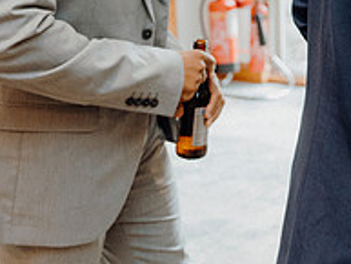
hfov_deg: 17.9
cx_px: 486
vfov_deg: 14.3
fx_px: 1025
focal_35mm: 101
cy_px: -32
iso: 2500
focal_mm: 35
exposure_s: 1/200
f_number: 3.5
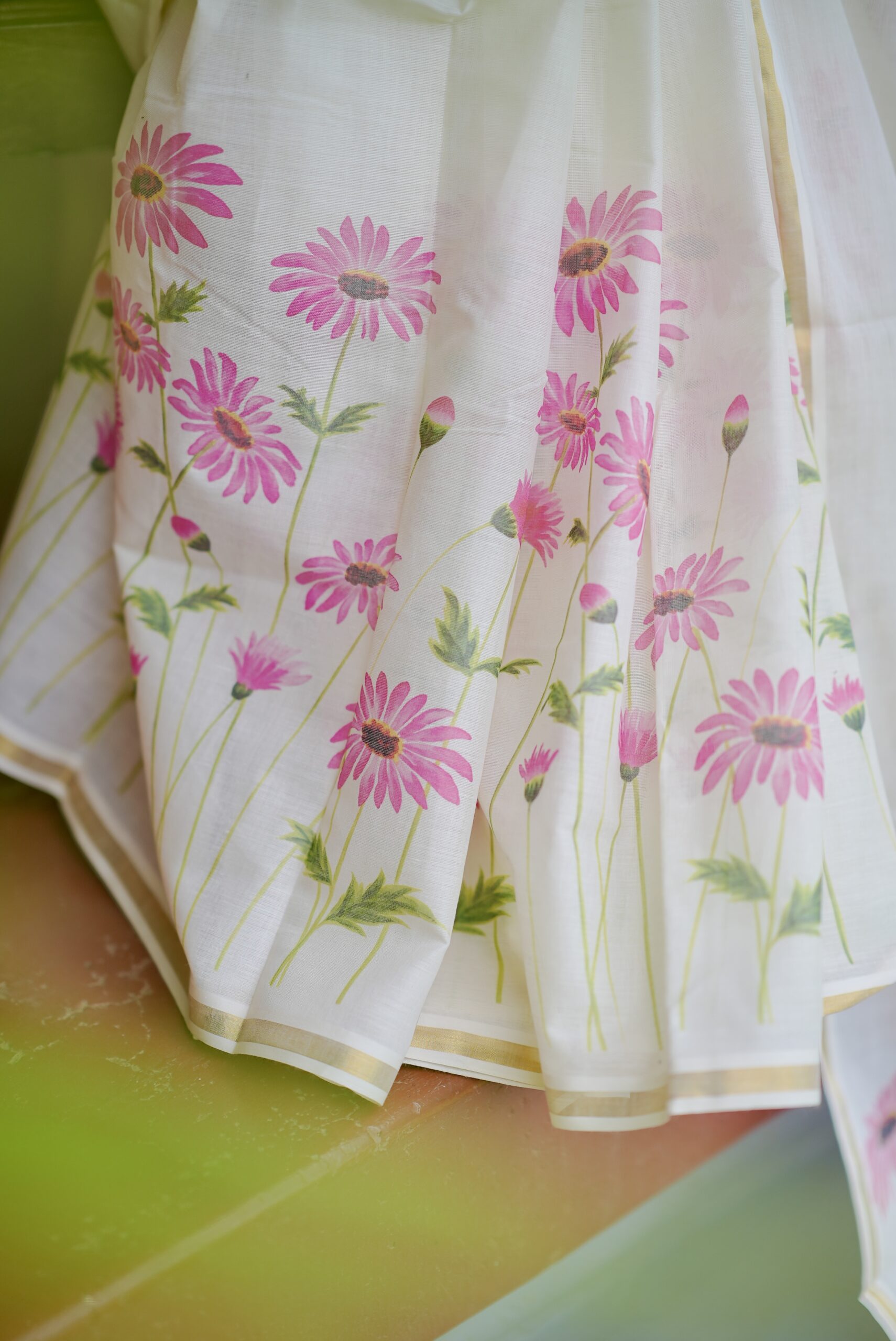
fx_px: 3169
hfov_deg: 16.1
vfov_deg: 23.9
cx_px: 448
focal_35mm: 85
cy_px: 670
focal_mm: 85
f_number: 1.4
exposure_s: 1/800
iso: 100
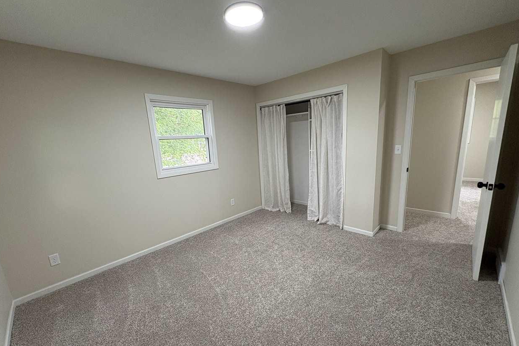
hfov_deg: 100.4
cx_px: 255
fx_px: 216
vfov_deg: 77.2
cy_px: 184
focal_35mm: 15
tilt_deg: -12.1
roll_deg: +3.7
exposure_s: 1/60
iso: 200
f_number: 2.2
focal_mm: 2.22
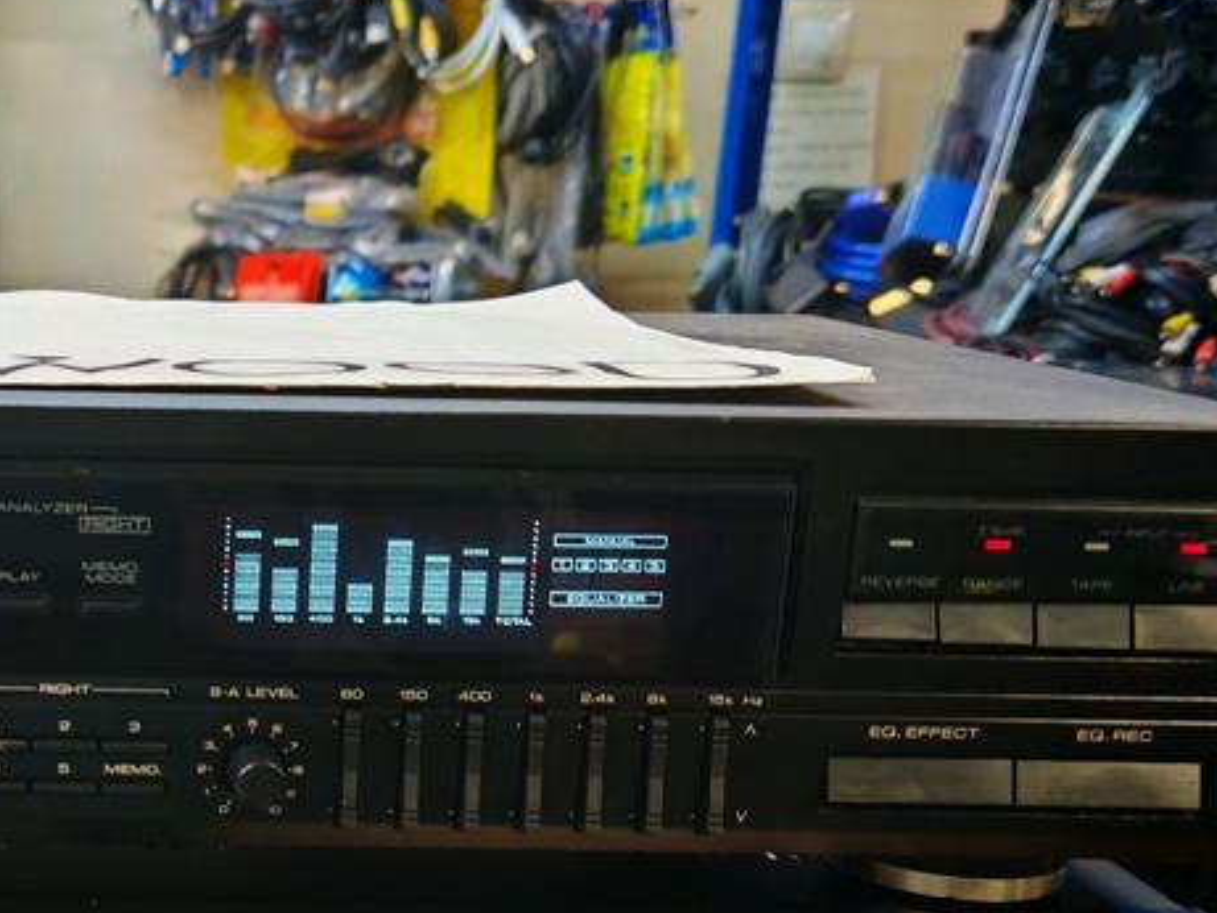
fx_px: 2110
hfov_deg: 30.2
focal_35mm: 60
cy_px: 681
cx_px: 37
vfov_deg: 24.2
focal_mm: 6.67
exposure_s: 1/33
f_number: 1.9
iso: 400
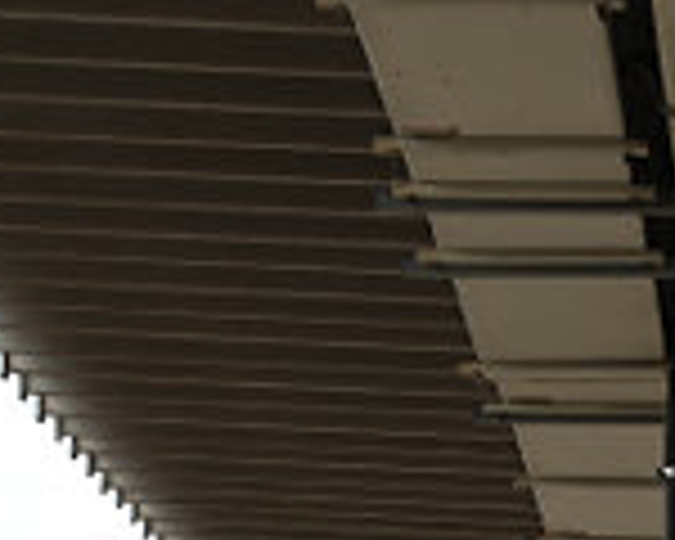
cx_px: 940
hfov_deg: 9.8
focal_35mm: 192
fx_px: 3836
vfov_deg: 7.7
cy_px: 1071
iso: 125
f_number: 8
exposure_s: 1/42
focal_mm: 26.4
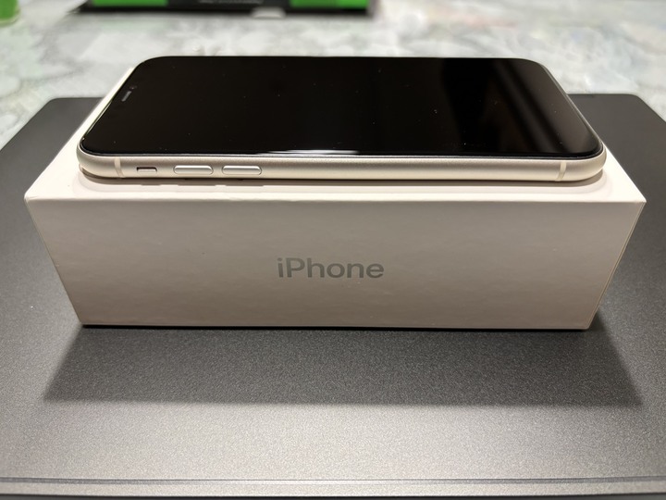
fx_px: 500
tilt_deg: -39.0
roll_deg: -0.2
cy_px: 250
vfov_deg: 53.1
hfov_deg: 67.3
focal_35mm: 26
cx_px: 333
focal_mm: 5.96
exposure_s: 1/60
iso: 125
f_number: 1.6
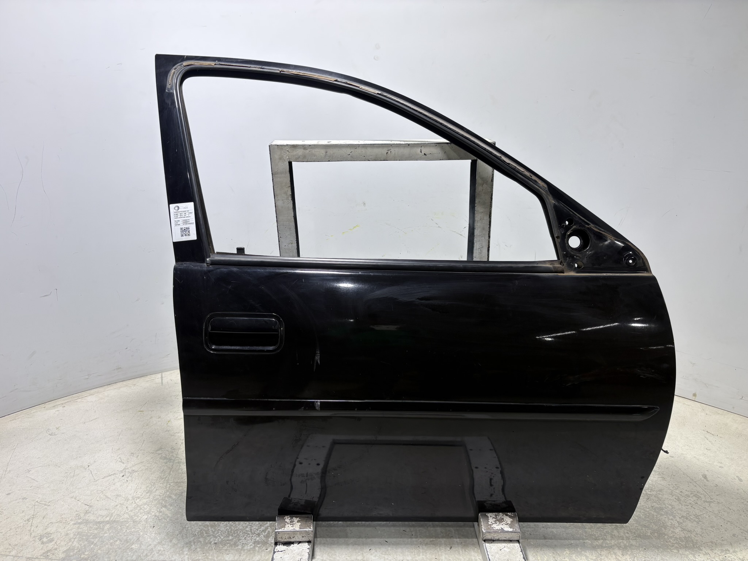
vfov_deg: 53.1
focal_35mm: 26
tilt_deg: -19.9
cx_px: 374
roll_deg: +1.6
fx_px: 562
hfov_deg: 67.3
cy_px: 280
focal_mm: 5.96
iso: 40
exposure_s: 1/120
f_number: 1.6
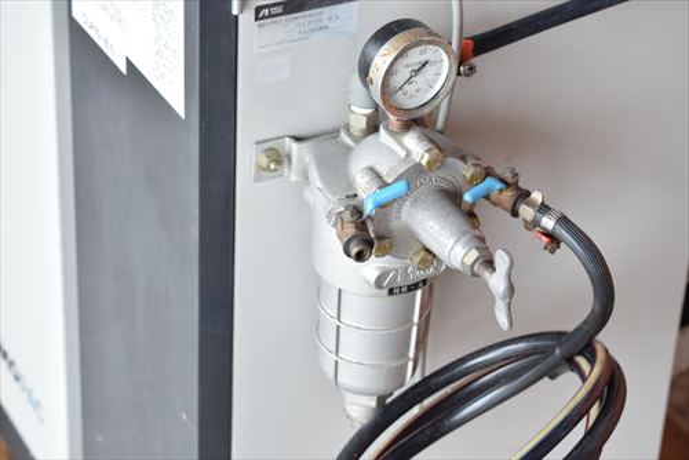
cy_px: 230
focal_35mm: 82
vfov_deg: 16.6
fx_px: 1580
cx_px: 344
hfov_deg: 24.6
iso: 1250
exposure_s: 1/125
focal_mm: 55
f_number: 6.3
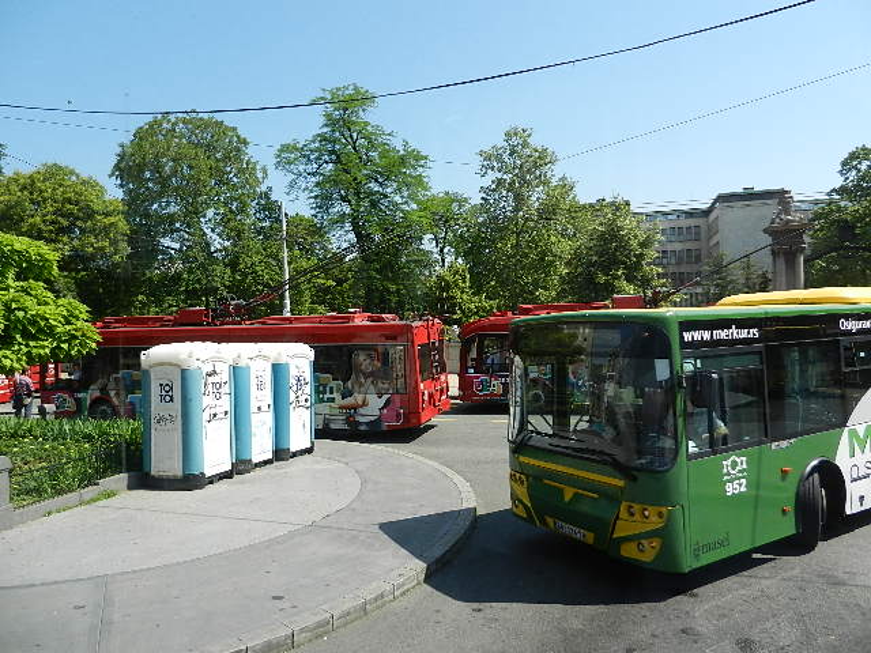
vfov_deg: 54.9
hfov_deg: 69.4
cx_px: 436
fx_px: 629
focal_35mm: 25
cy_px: 326
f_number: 3.5
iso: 160
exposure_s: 1/400
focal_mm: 4.5
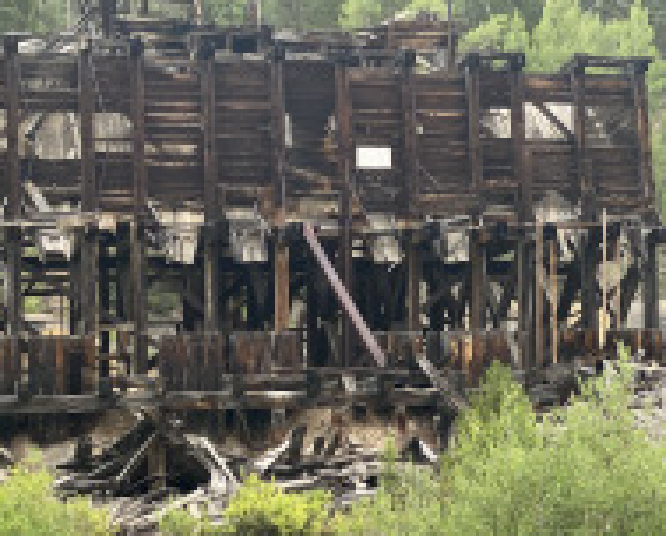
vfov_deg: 15.8
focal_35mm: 98
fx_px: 1936
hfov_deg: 19.4
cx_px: 462
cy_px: 282
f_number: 2
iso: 20
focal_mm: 6
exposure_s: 1/615
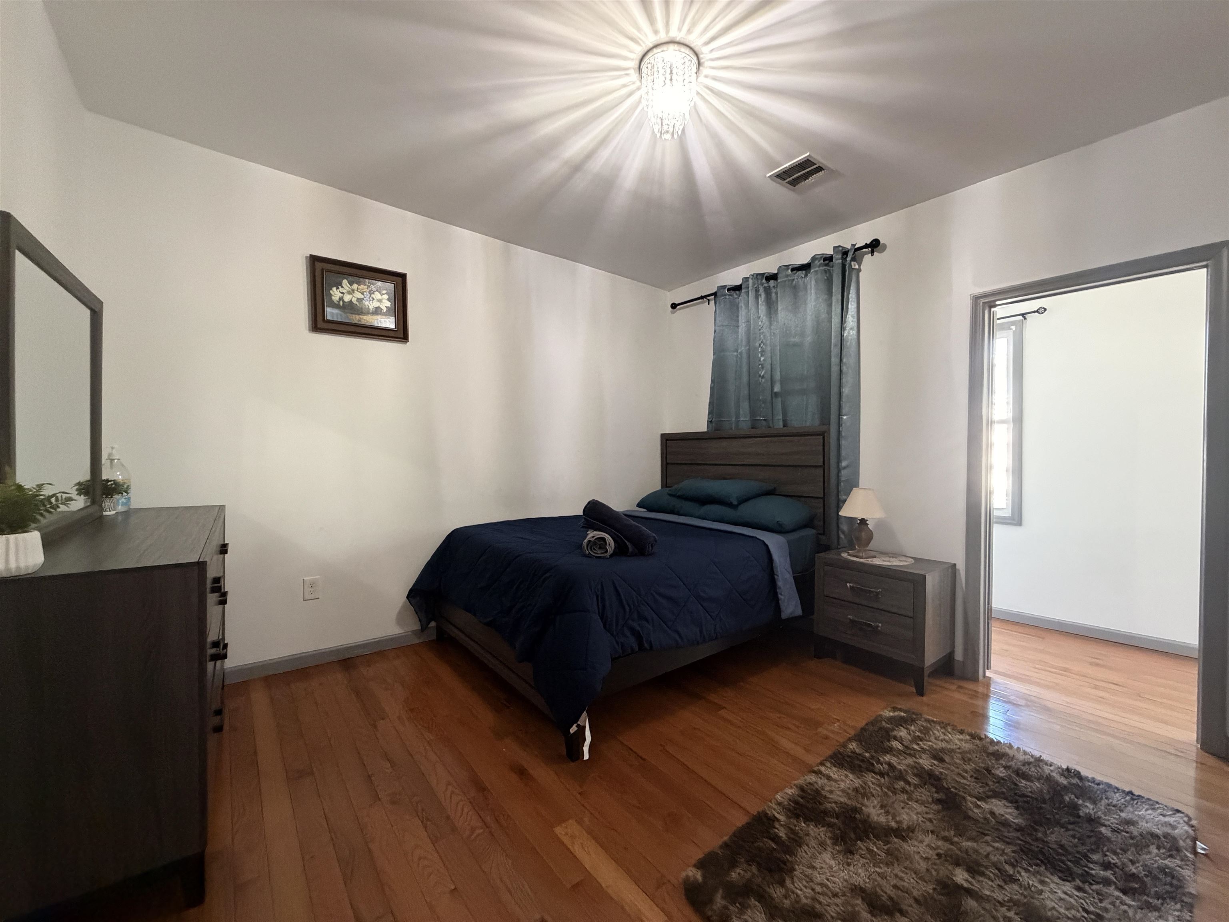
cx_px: 614
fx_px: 497
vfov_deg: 85.7
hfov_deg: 102.1
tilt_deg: -0.7
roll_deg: +0.1
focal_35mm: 14
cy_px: 461
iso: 640
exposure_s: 1/60
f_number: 2.2
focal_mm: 2.22
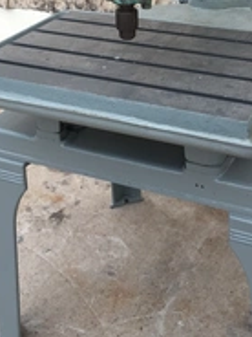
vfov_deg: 29.5
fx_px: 612
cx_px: 163
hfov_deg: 23.2
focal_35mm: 63
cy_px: 37
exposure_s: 1/120
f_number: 2.2
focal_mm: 4.15
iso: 50
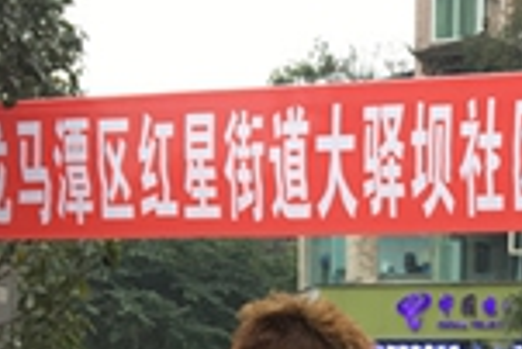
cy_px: 541
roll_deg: -0.9
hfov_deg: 19.6
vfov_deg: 12.9
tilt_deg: -3.7
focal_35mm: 100
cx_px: 557
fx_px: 1451
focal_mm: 4.15
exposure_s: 1/100
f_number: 2.2
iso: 40
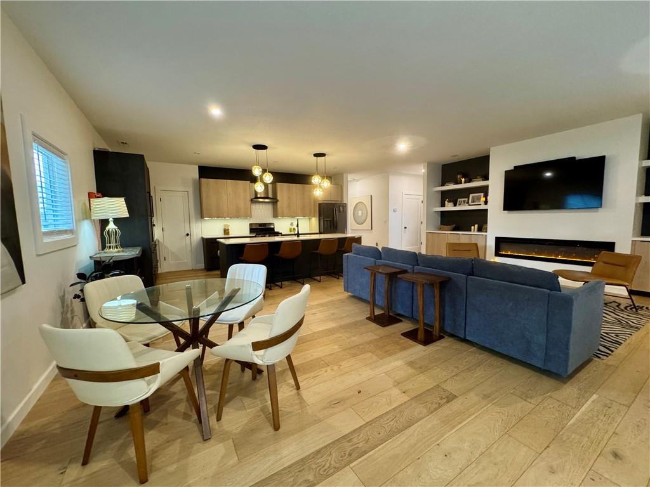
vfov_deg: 85.7
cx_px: 325
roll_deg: +0.5
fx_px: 263
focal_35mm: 14
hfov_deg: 102.1
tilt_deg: -5.6
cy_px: 244
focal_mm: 2.22
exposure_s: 1/60
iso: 320
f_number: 2.2
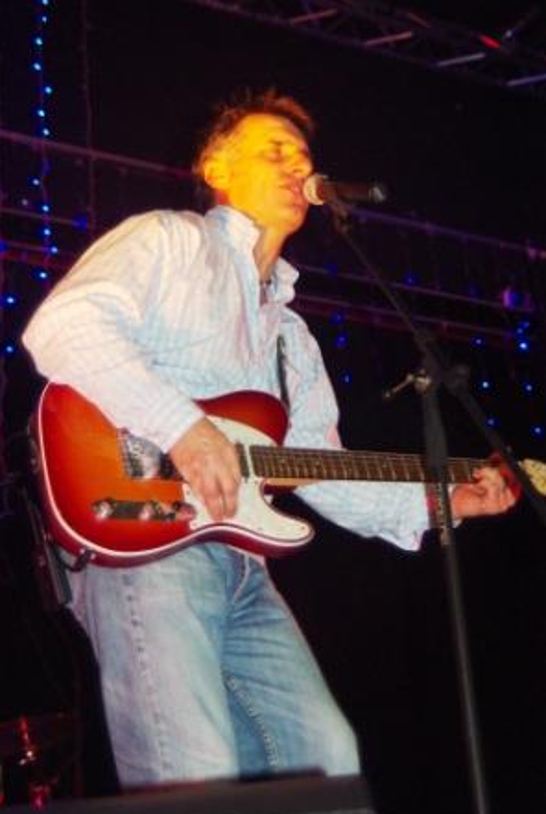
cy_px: 412
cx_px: 275
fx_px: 1540
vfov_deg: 29.6
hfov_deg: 20.1
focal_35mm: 68
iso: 800
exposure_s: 1/60
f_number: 4
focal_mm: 45
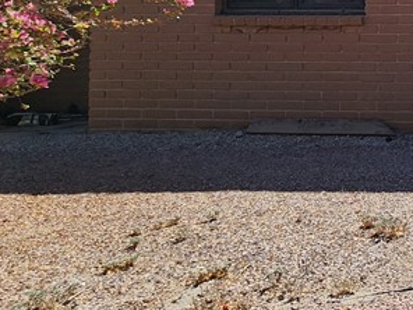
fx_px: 537
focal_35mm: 45
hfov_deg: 28.6
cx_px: 608
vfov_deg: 30.5
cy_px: 22
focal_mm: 2.2
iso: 50
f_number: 2.2
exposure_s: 1/1714
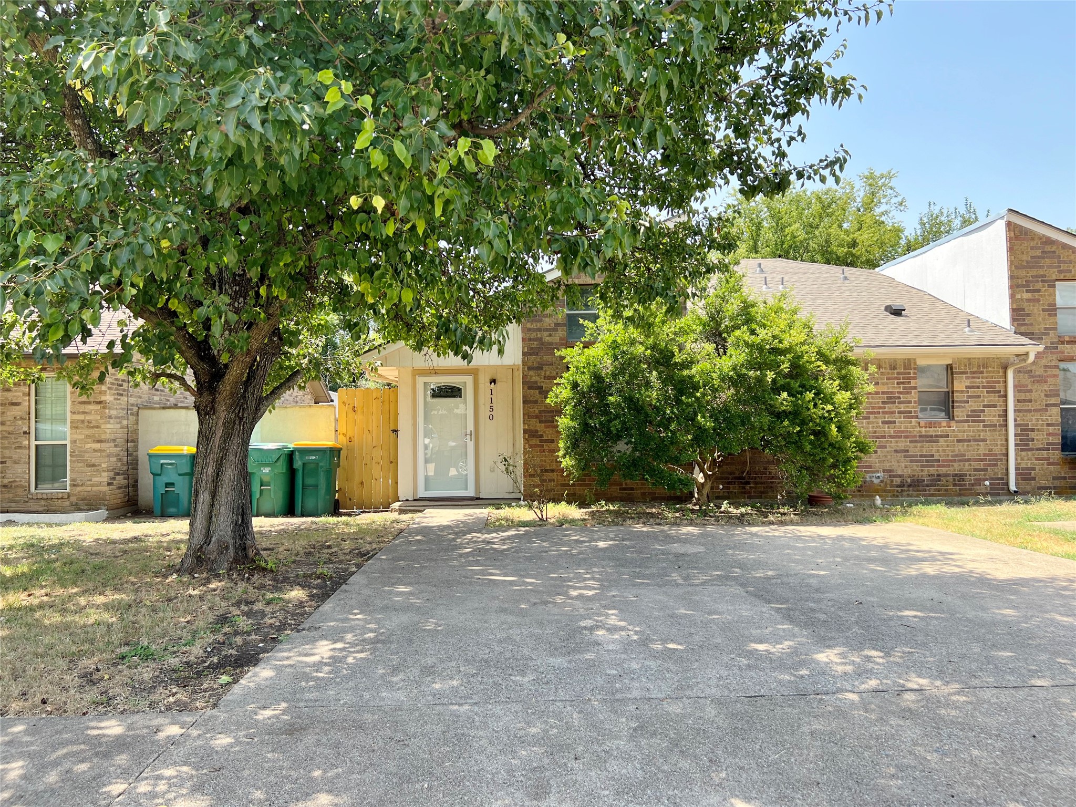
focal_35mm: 26
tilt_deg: +1.2
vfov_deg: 53.1
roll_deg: +1.1
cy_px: 404
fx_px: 808
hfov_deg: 67.3
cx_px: 538
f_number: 1.5
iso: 50
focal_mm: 5.7
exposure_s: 1/797
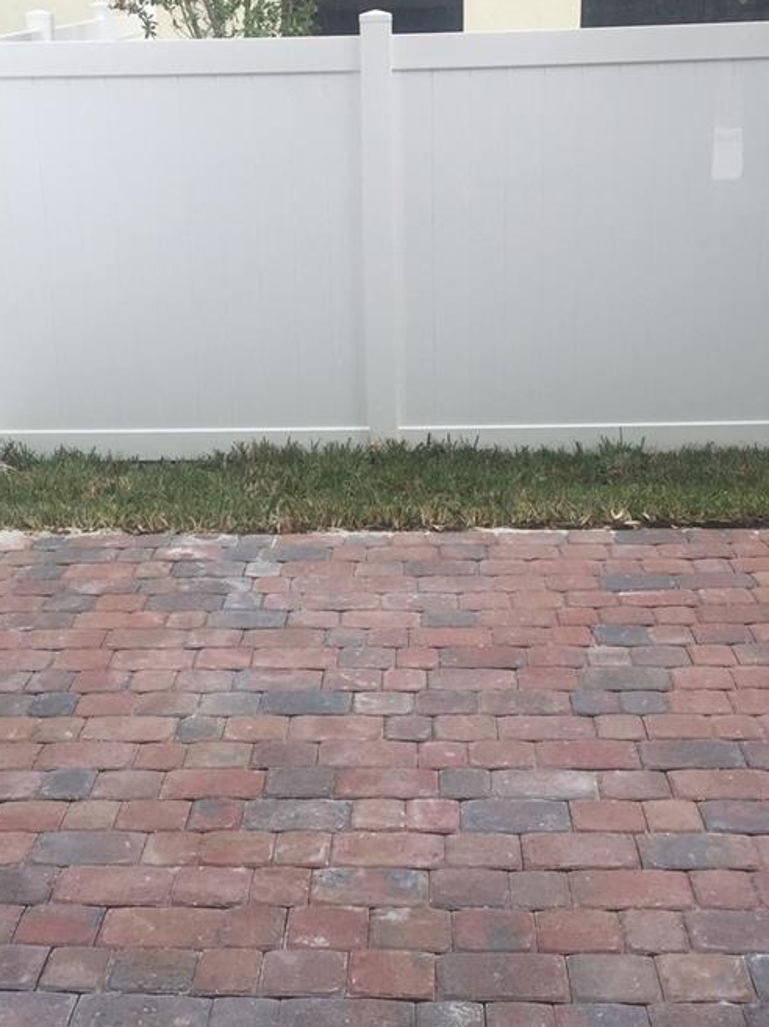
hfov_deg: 27.4
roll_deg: +2.3
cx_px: 309
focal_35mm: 53
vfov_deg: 36.1
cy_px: 589
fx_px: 1571
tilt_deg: -18.0
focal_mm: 4.15
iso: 32
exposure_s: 1/120
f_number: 2.2
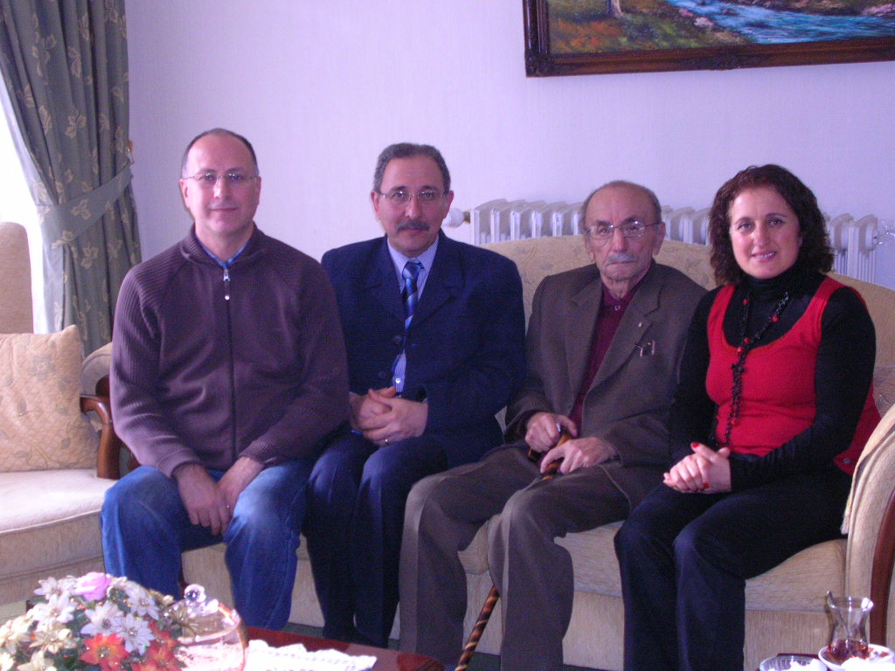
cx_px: 448
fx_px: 1681
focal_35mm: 65
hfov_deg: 29.8
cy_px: 336
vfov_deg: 22.6
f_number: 3.7
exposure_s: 1/60.1
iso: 183
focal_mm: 10.9
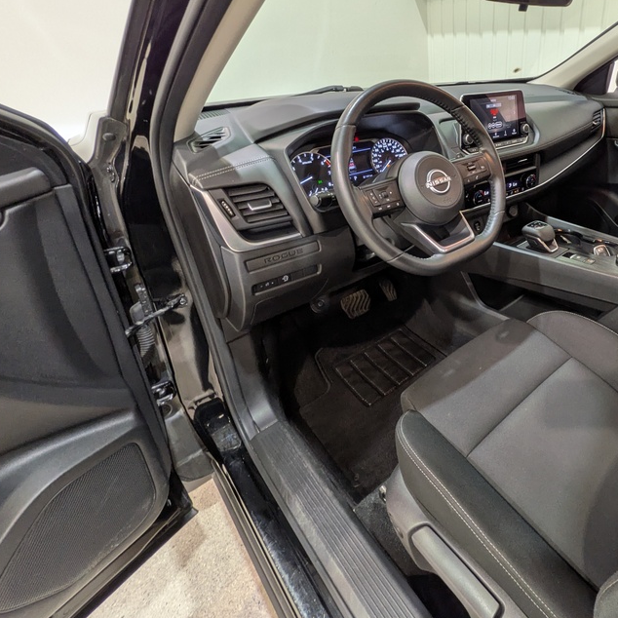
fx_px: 404
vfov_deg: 74.0
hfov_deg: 70.5
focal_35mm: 20
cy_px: 247
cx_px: 453
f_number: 2.2
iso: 56
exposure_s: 1/24
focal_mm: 1.83
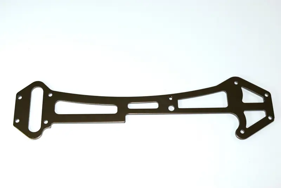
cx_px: 140
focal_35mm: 51
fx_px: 398
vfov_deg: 26.5
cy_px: 94
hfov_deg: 38.9
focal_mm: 34
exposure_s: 1/80
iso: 100
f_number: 7.1
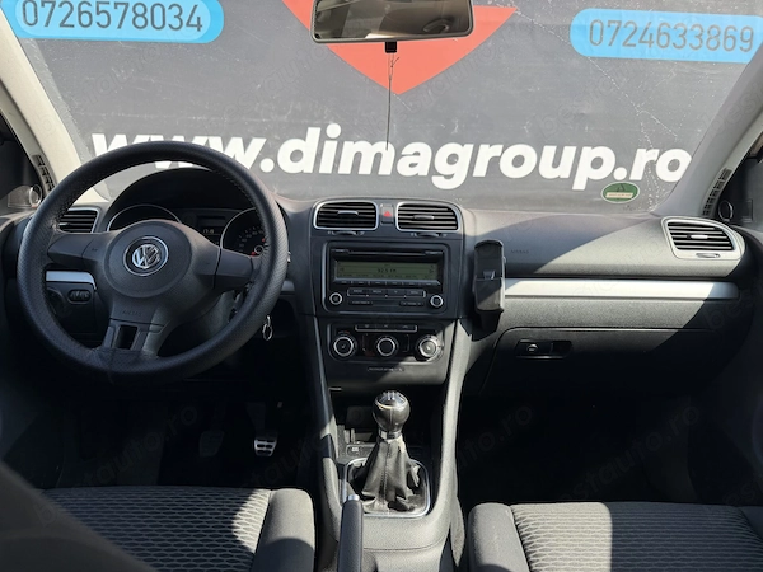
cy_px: 286
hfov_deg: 71.6
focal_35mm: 24
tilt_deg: -5.4
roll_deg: -0.5
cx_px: 382
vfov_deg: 56.8
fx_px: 529
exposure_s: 1/563
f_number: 1.78
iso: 80
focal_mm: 6.76
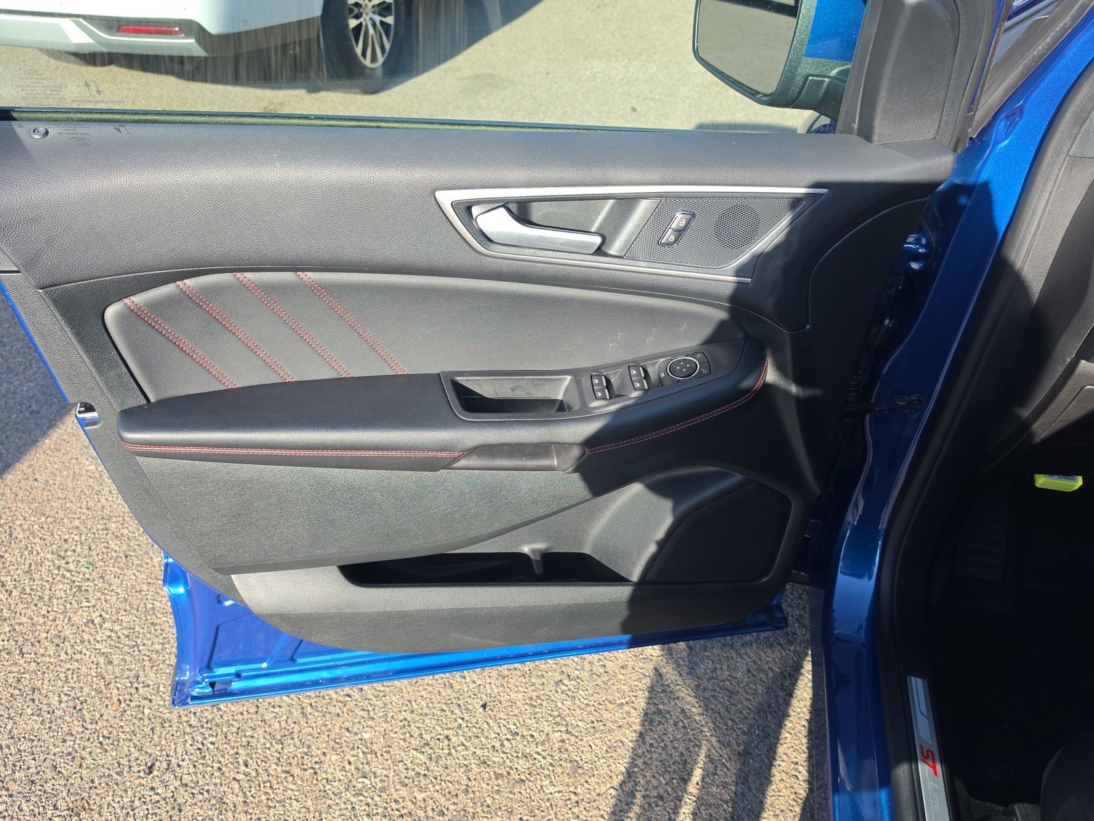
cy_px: 410
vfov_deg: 58.9
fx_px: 727
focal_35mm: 23
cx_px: 547
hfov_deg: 73.9
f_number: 1.4
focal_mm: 6.5
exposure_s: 1/163
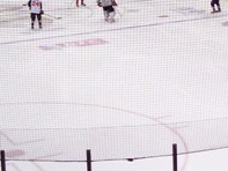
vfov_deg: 13.6
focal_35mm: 105
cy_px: -44
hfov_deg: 18.6
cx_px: 161
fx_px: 692
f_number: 2.7
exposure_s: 1/49.6
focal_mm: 6
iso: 140
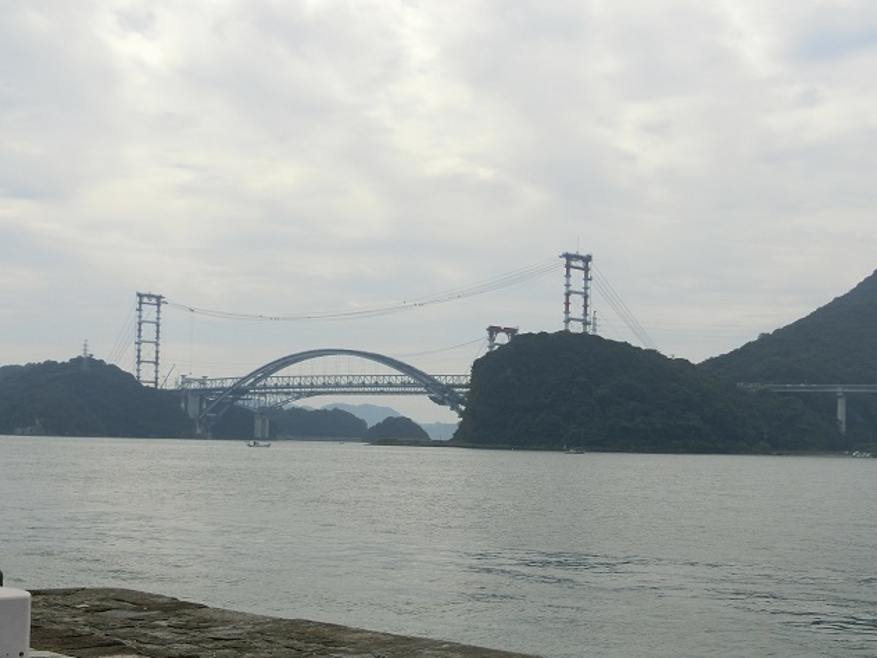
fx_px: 1444
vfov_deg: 25.6
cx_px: 498
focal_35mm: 57
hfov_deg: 33.7
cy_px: 408
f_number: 8.8
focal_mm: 8
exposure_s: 1/320
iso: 80
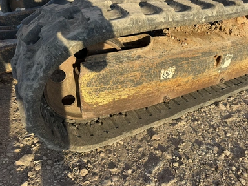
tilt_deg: -34.0
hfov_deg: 69.4
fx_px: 179
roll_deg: -3.6
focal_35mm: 25
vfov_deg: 54.9
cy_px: 96
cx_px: 126
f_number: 1.78
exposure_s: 1/1812
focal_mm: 6.76
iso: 80
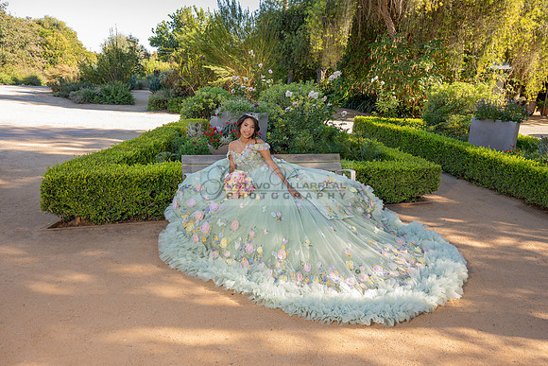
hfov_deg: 66.6
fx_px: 417
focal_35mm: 27
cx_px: 274
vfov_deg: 47.4
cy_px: 183
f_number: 4.5
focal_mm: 24
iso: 200
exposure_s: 1/200
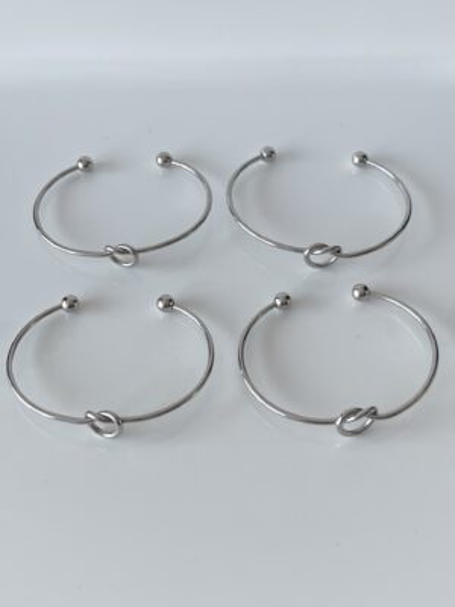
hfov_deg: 54.9
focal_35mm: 25
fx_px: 438
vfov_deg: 69.4
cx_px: 228
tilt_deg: -52.2
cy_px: 304
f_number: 1.6
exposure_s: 1/121
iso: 64
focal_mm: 5.1
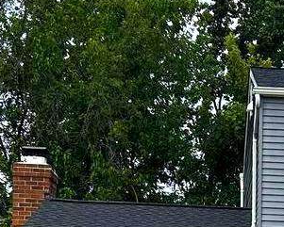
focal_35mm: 97
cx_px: 335
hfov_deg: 18.8
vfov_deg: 15.9
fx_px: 816
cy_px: 140
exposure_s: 1/2353
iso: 50
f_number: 1.5
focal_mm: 5.7
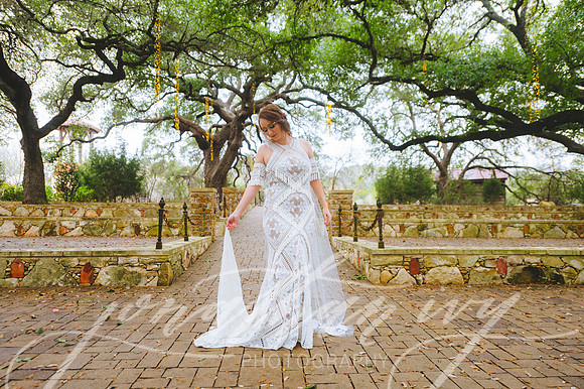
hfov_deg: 73.8
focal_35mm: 24
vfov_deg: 53.1
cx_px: 292
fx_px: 389
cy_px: 194
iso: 320
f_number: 2.8
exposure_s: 1/200
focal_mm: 24
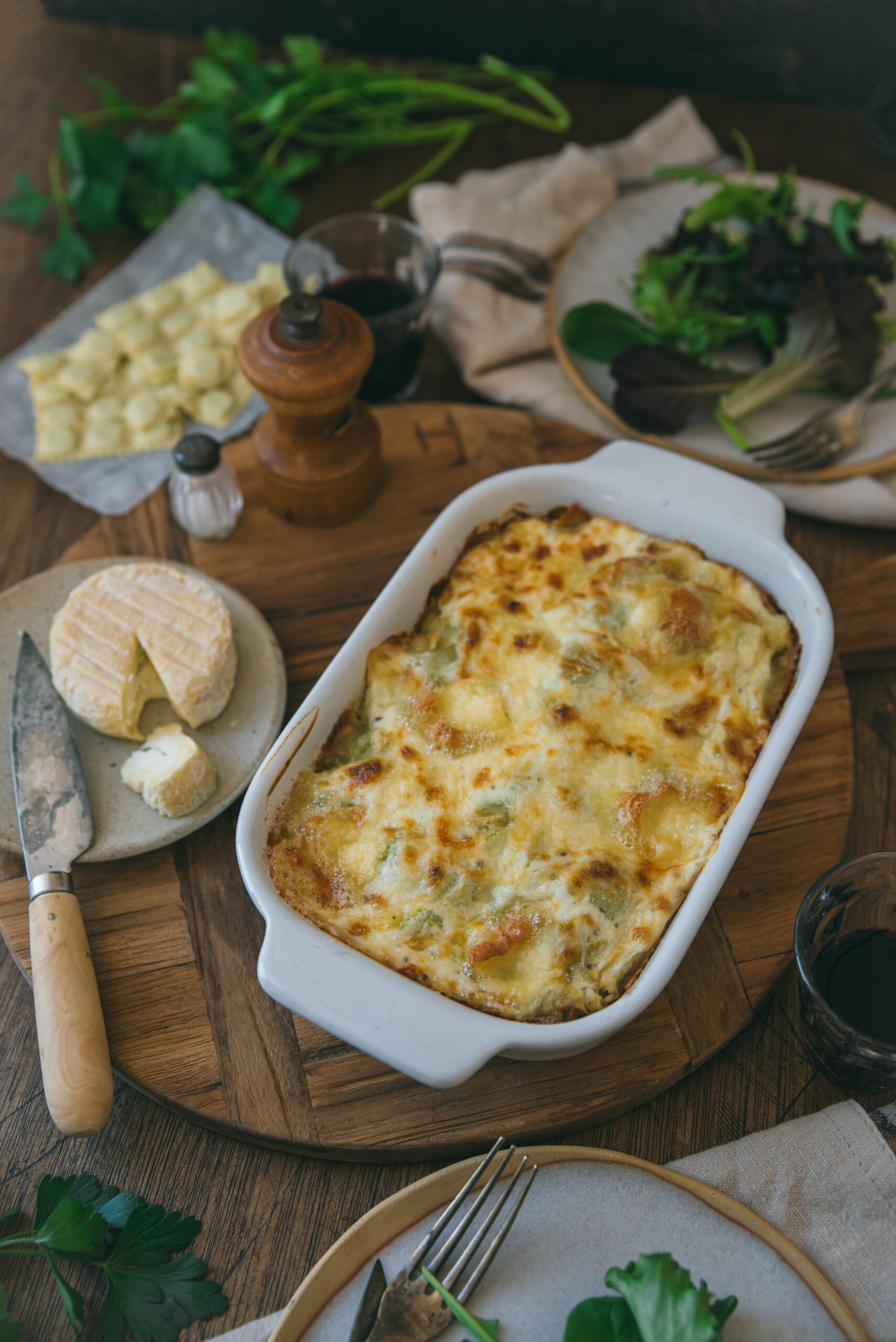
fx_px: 1678
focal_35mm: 45
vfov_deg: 43.6
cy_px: 671
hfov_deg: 29.9
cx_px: 448
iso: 100
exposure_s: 1/60
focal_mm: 45
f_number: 3.5
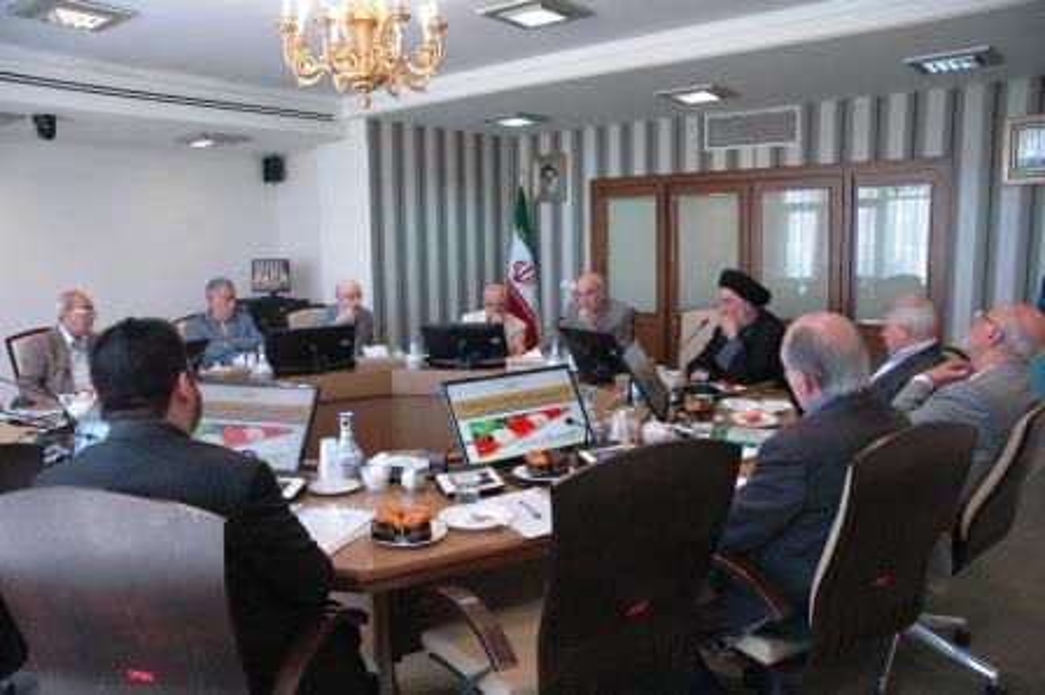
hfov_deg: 67.4
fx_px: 783
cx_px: 522
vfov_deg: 47.9
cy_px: 348
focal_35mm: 27
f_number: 5
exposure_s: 1/100
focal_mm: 18
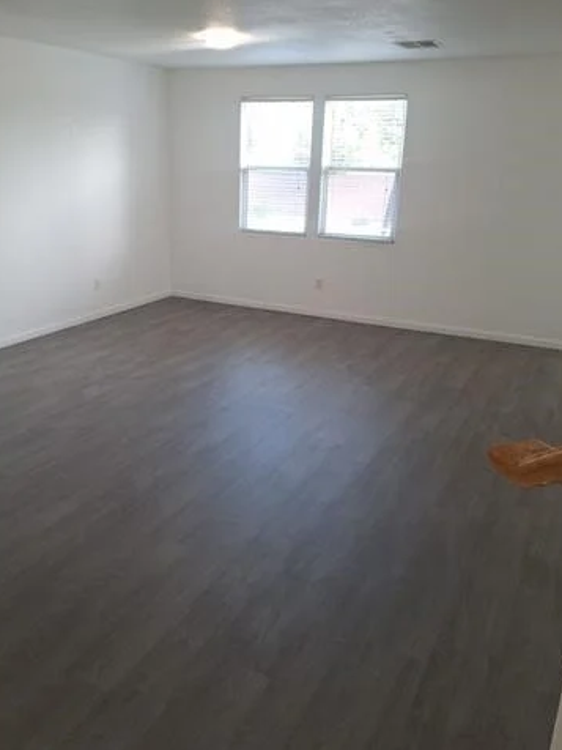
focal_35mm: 29
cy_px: 347
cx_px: 258
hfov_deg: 48.2
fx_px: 628
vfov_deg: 61.6
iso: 80
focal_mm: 5.54
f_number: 1.8
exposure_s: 1/60
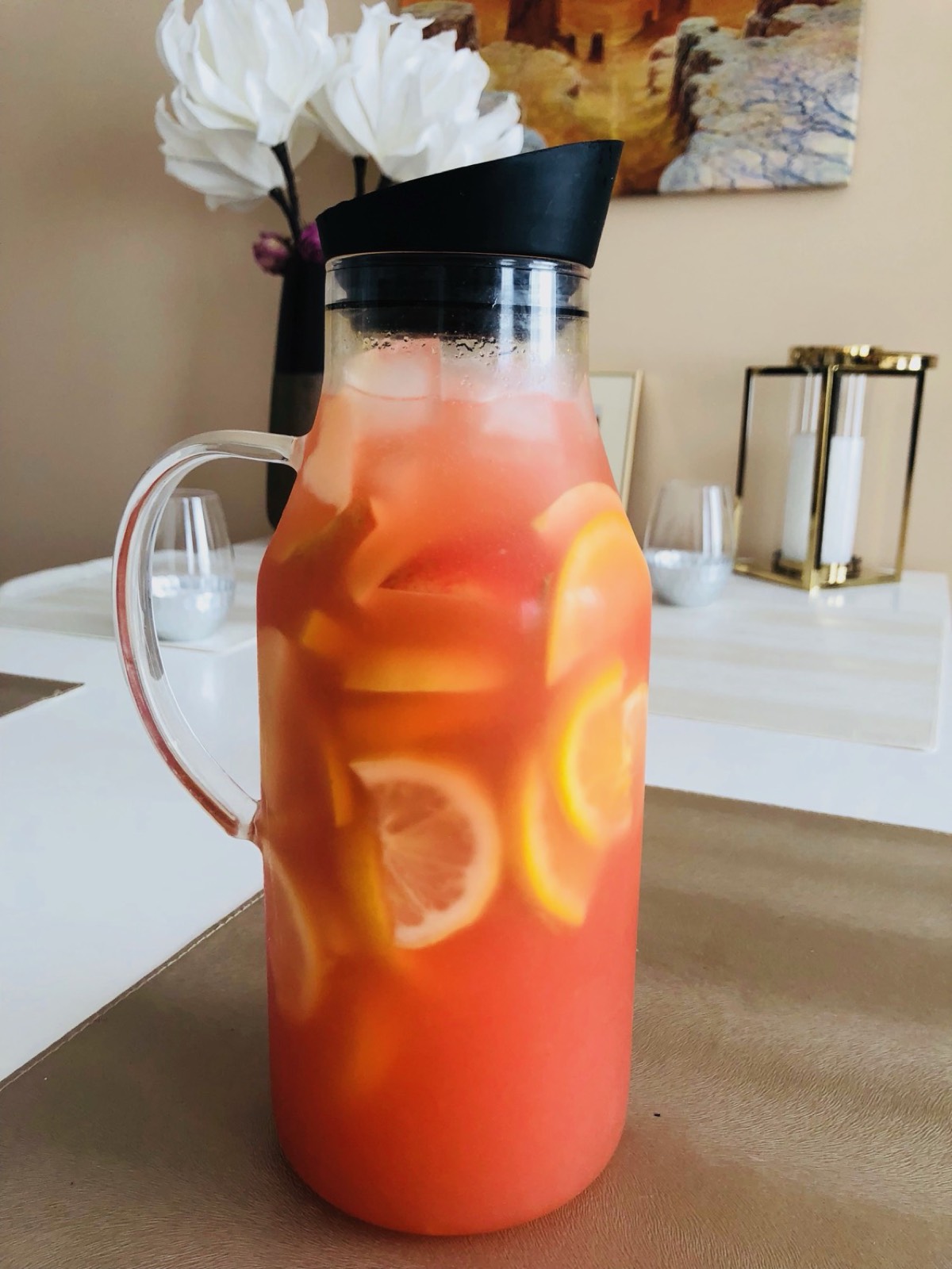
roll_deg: -1.5
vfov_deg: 63.4
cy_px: 634
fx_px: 1027
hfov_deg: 49.7
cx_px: 476
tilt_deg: -13.1
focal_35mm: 28
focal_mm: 3.99
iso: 50
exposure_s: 1/120
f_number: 1.8
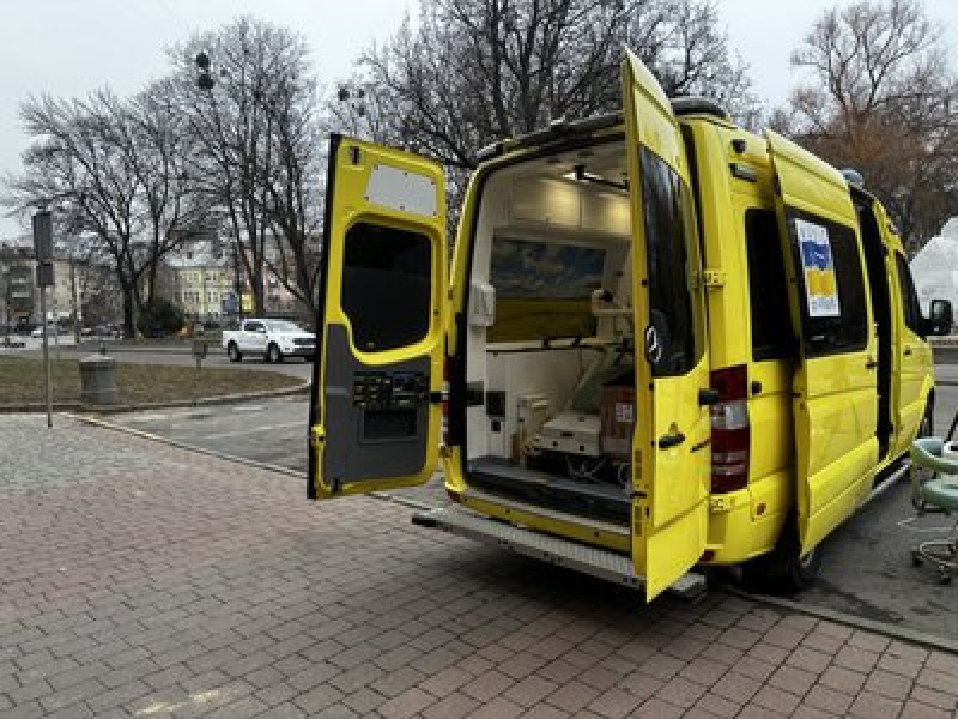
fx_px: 664
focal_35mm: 24
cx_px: 479
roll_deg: +1.4
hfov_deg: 71.6
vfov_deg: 56.8
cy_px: 360
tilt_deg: -4.5
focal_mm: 6.86
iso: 64
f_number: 1.78
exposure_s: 1/121
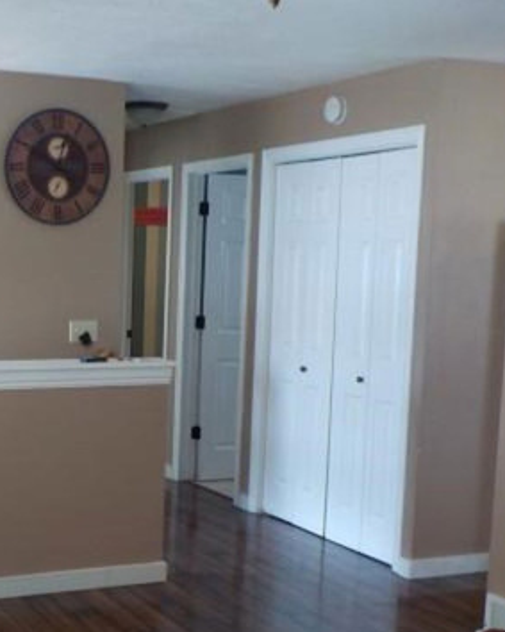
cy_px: 398
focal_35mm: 53
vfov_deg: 35.2
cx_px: 46
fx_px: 991
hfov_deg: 27.5
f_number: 3.3
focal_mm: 4.1
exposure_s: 1/30
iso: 160
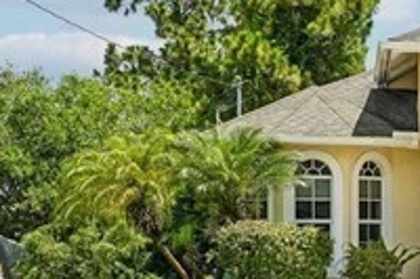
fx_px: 1958
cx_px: 1027
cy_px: 240
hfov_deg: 10.5
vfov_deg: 8.1
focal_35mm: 168
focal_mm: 31
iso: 400
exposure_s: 1/1000
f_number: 8
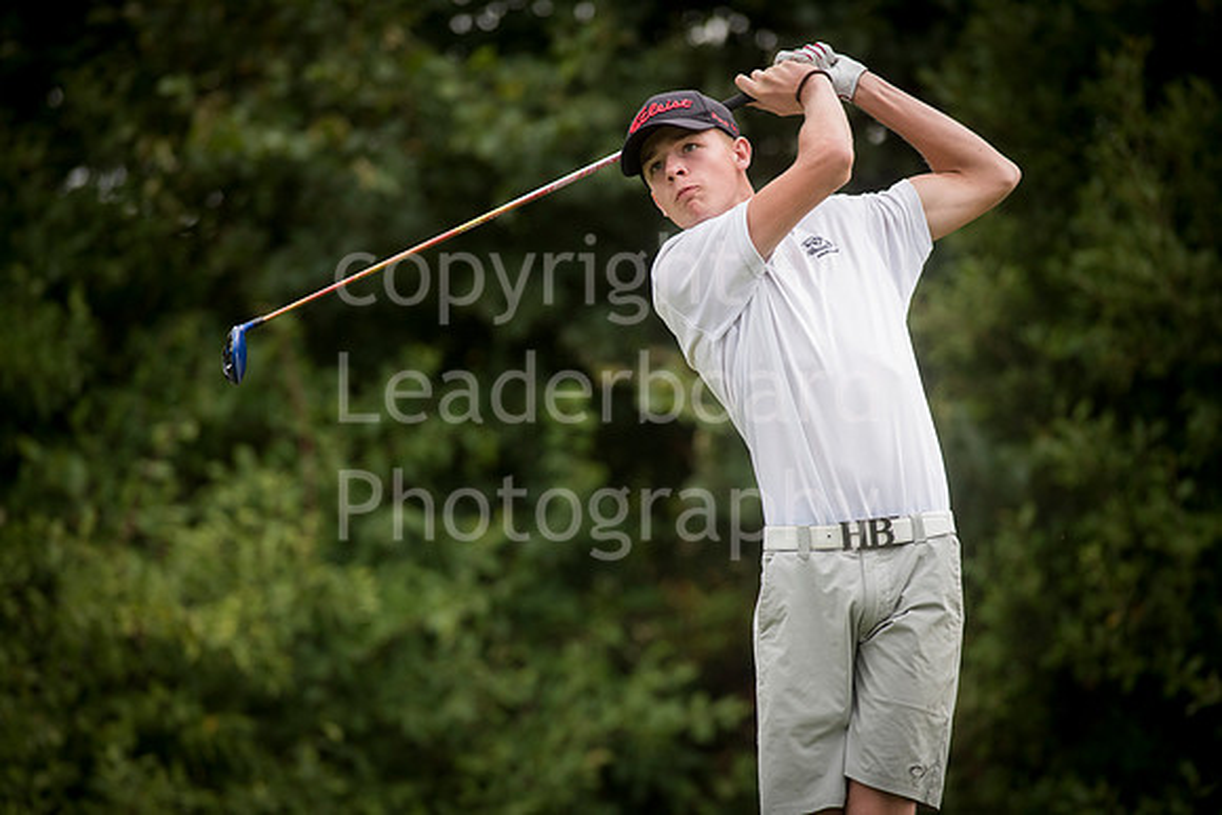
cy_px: 408
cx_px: 611
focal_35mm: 300
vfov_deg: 4.6
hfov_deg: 6.9
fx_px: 10185
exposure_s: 1/2500
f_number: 4
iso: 500
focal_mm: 300
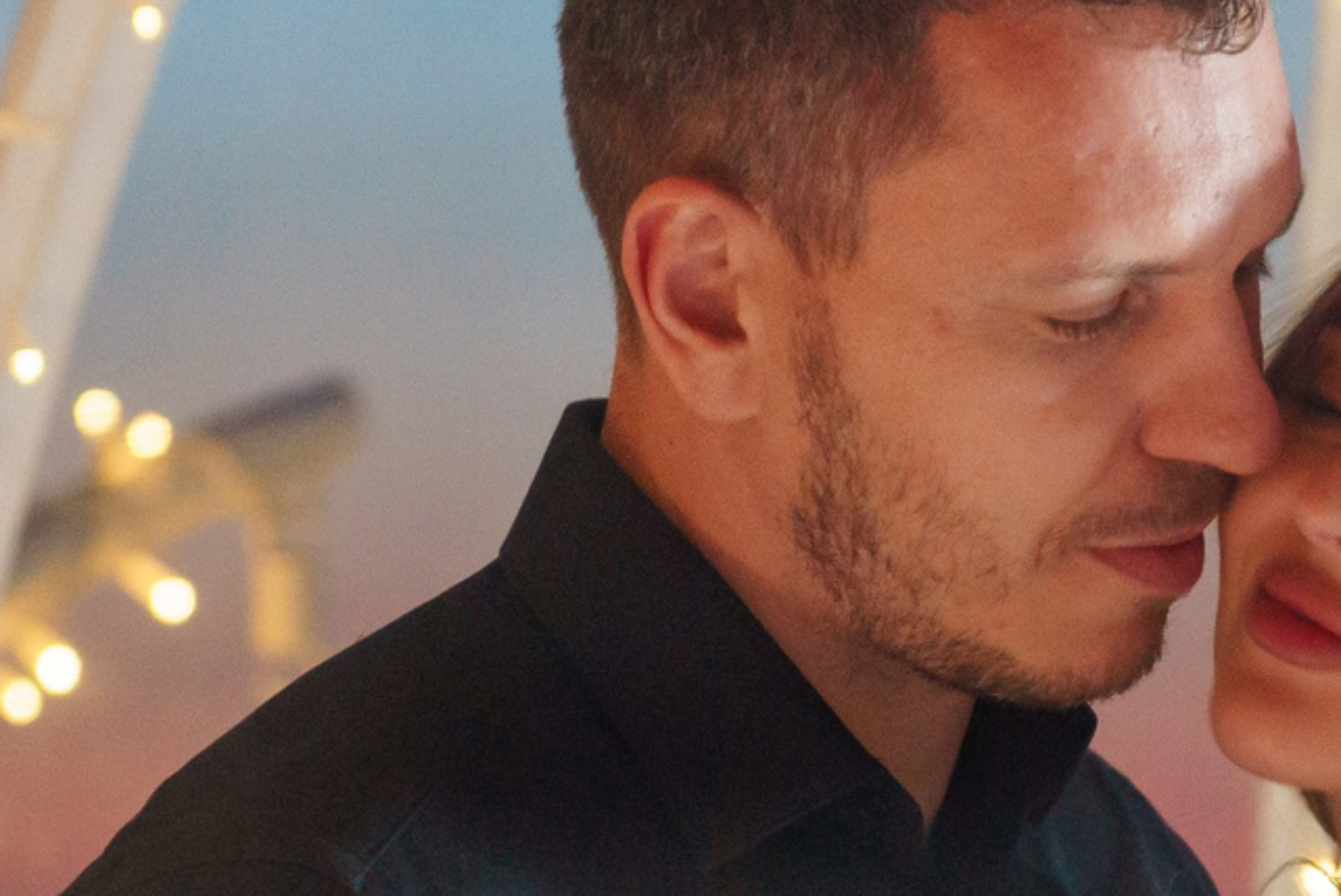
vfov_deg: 4.9
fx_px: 10399
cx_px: 1059
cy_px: 1134
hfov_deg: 7.4
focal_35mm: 279
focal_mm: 70
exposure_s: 1/40
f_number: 2.8
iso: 3200
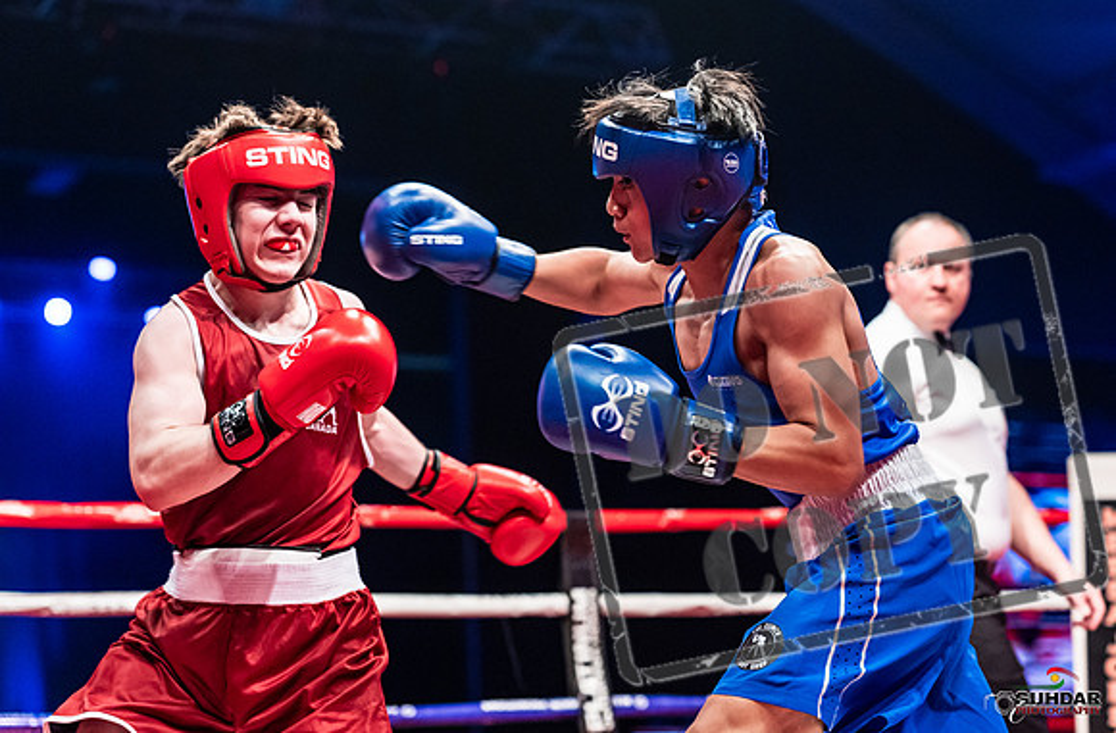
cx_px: 678
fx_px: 2448
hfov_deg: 25.6
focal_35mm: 79
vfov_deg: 17.0
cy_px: 384
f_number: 2.5
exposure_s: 1/1000
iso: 3200
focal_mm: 65
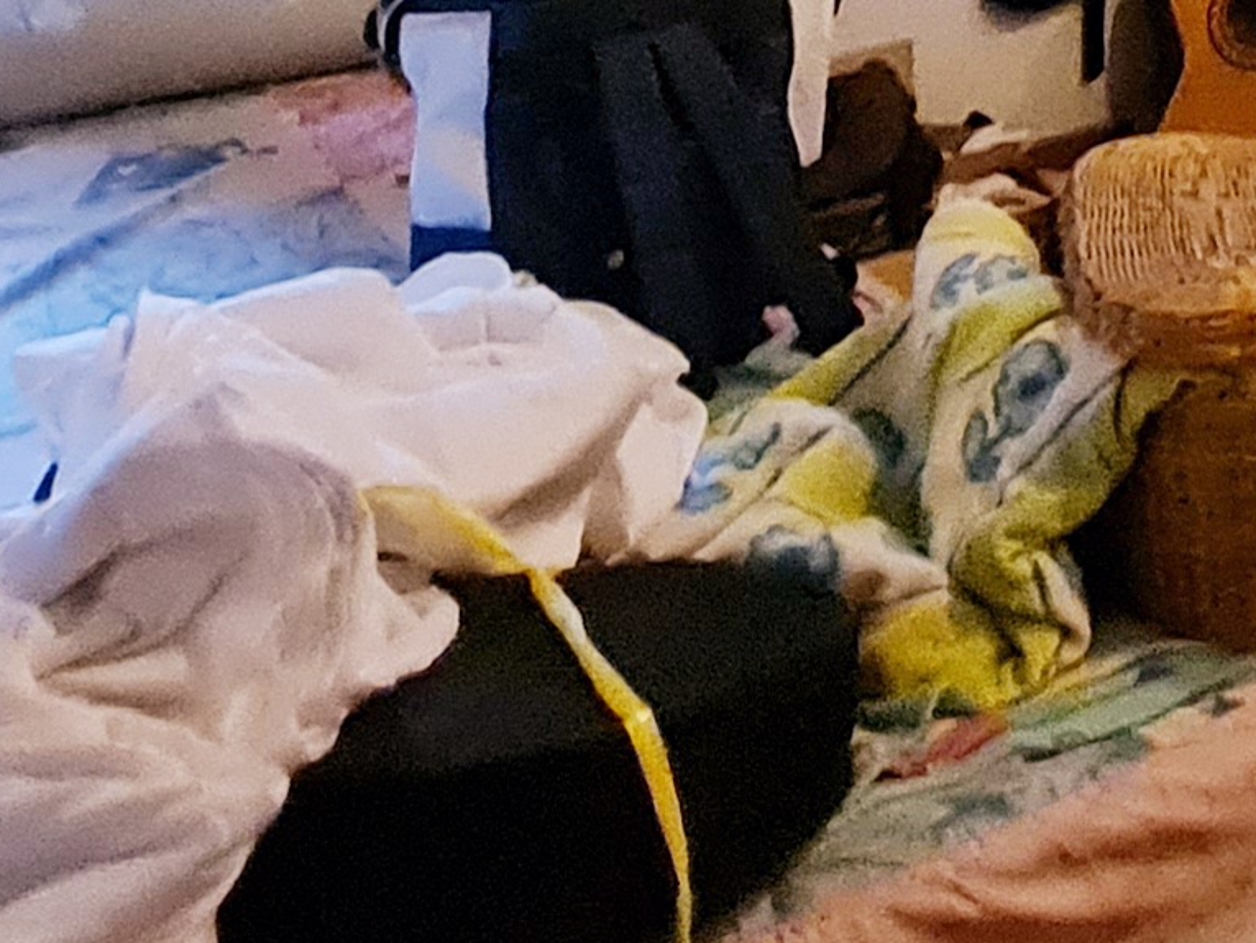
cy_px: -769
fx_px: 2468
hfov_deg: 23.5
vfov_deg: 17.4
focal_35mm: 68
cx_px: 1822
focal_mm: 2.2
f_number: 2.2
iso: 800
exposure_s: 1/25
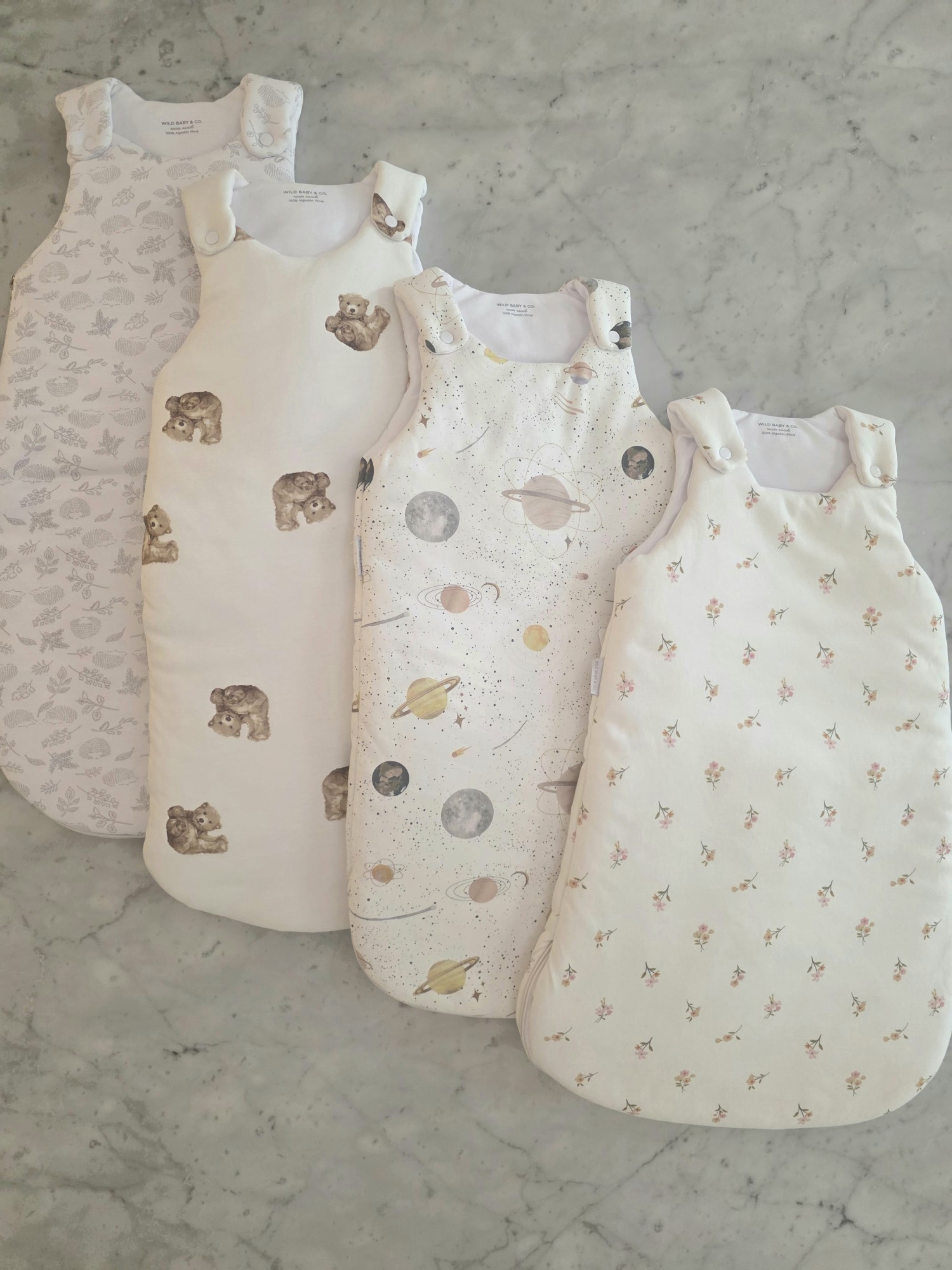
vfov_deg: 73.9
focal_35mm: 23
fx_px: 843
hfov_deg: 58.9
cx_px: 476
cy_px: 635
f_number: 1.7
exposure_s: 1/101
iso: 400
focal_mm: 6.3
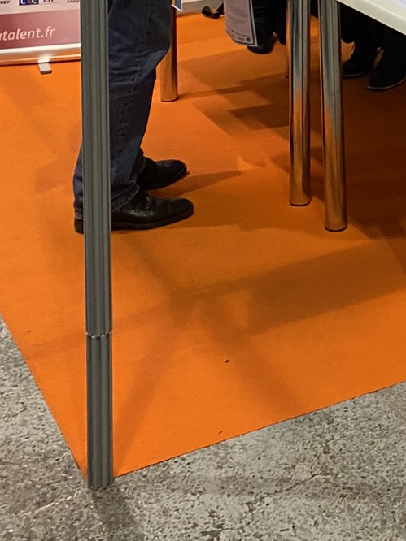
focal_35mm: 80
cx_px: 433
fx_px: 1252
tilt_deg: -4.6
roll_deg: +0.0
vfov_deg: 21.2
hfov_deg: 17.8
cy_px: -238
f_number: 1.8
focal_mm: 4.25
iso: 200
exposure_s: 1/50
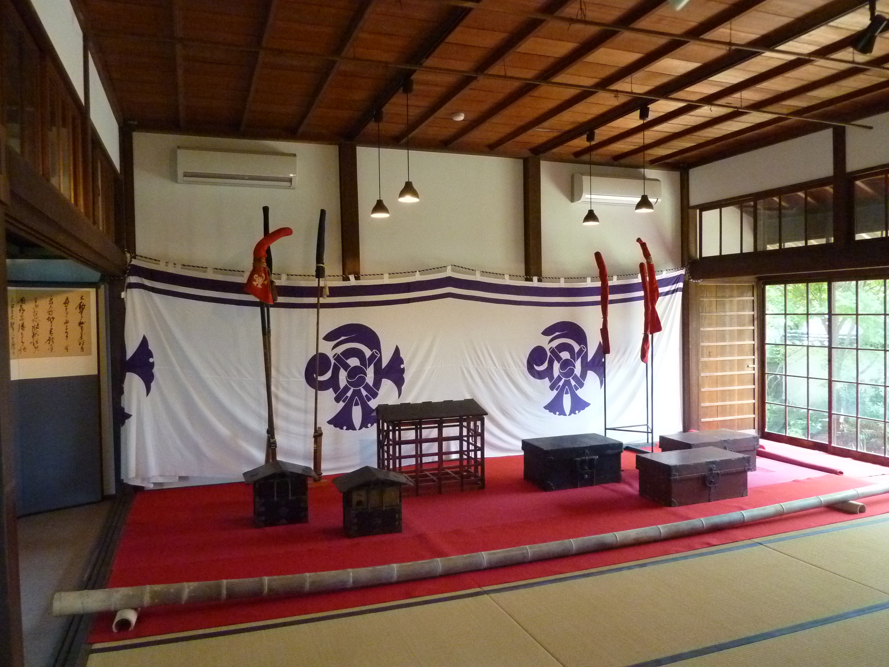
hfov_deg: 69.4
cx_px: 444
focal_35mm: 25
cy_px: 334
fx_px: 642
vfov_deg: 54.9
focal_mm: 4.1
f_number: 3.3
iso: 640
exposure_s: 1/60
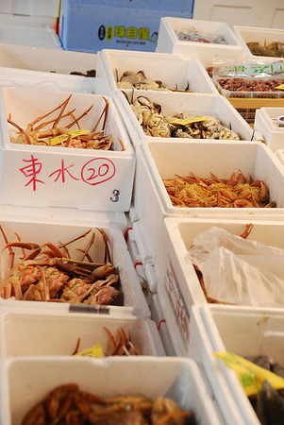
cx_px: 142
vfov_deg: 19.4
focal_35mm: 105
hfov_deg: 13.1
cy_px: 212
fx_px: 1240
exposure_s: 1/30
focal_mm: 70
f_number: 5
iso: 400
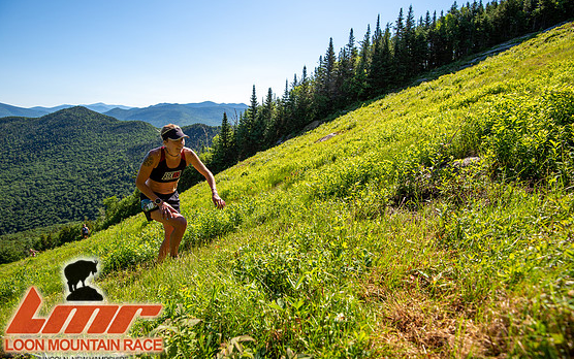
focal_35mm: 17
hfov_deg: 94.3
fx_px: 266
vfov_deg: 68.1
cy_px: 177
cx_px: 287
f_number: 5
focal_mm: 16
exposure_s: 1/500
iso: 100
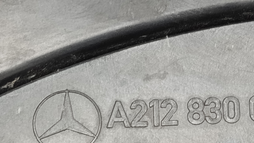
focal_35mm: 153
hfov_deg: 14.0
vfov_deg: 7.9
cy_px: 102
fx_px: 1030
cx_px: 209
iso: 1137
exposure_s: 1/25
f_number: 1.7
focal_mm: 5.24
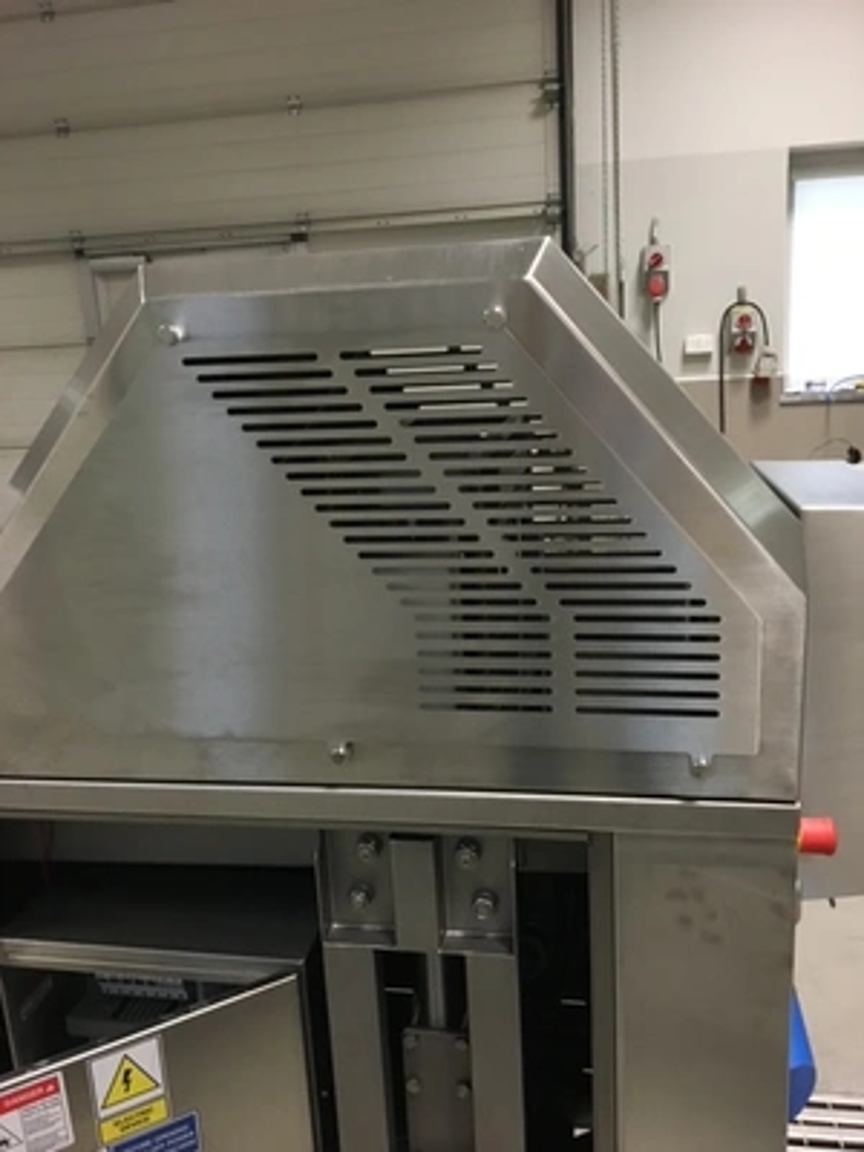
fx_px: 965
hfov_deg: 48.2
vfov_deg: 61.7
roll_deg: +2.6
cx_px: 432
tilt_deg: -14.1
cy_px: 576
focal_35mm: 29
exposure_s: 1/33
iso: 200
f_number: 2.2
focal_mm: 4.15
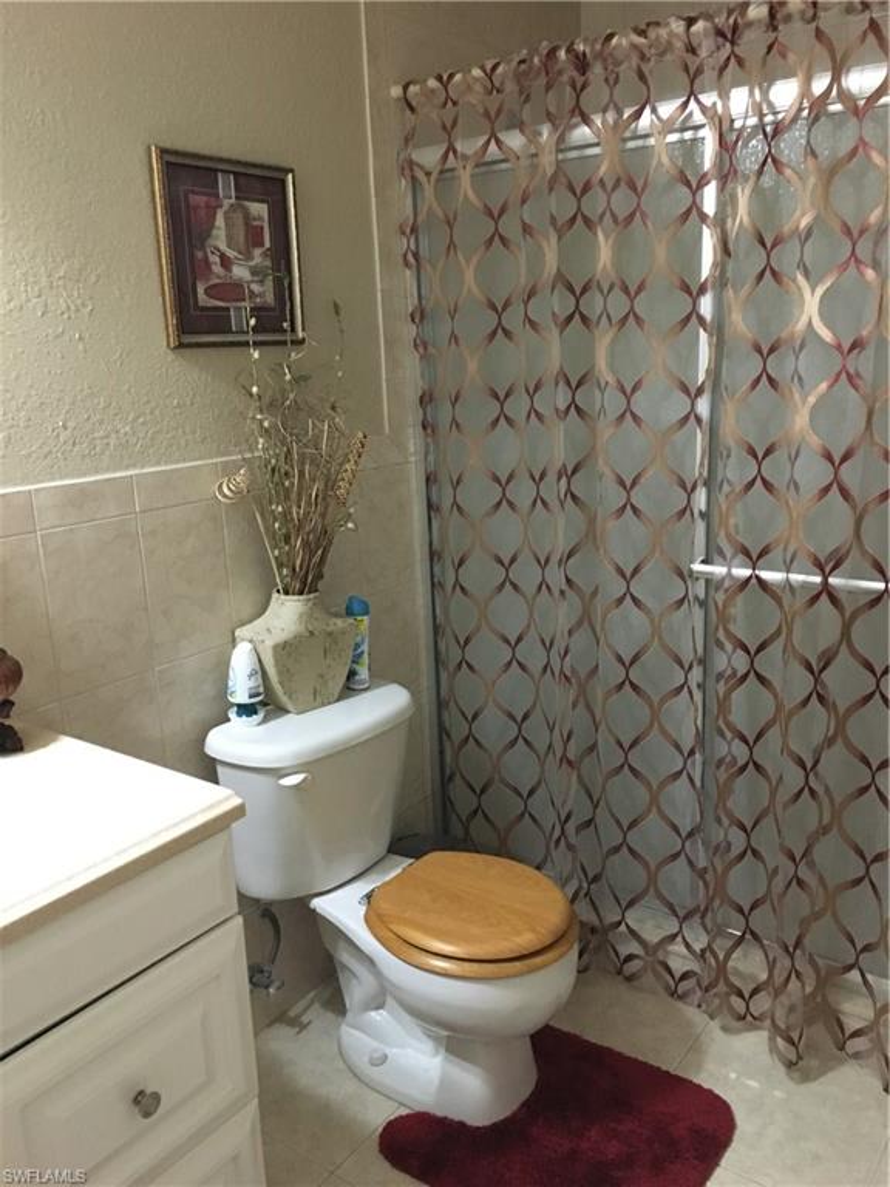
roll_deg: +1.3
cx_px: 445
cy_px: 594
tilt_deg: -14.8
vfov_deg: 61.7
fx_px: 994
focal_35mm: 29
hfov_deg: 48.2
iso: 320
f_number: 2.2
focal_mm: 4.15
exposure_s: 1/15
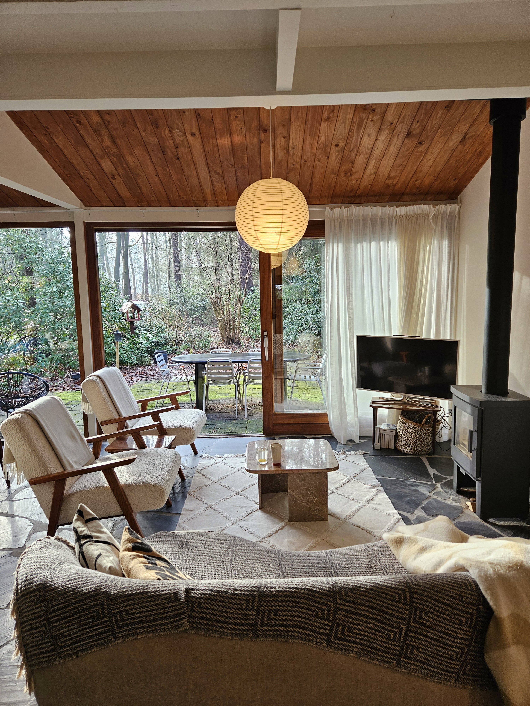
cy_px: 353
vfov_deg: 73.9
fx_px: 470
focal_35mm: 23
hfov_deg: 58.9
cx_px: 265
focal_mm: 5.4
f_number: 1.8
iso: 100
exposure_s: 1/100
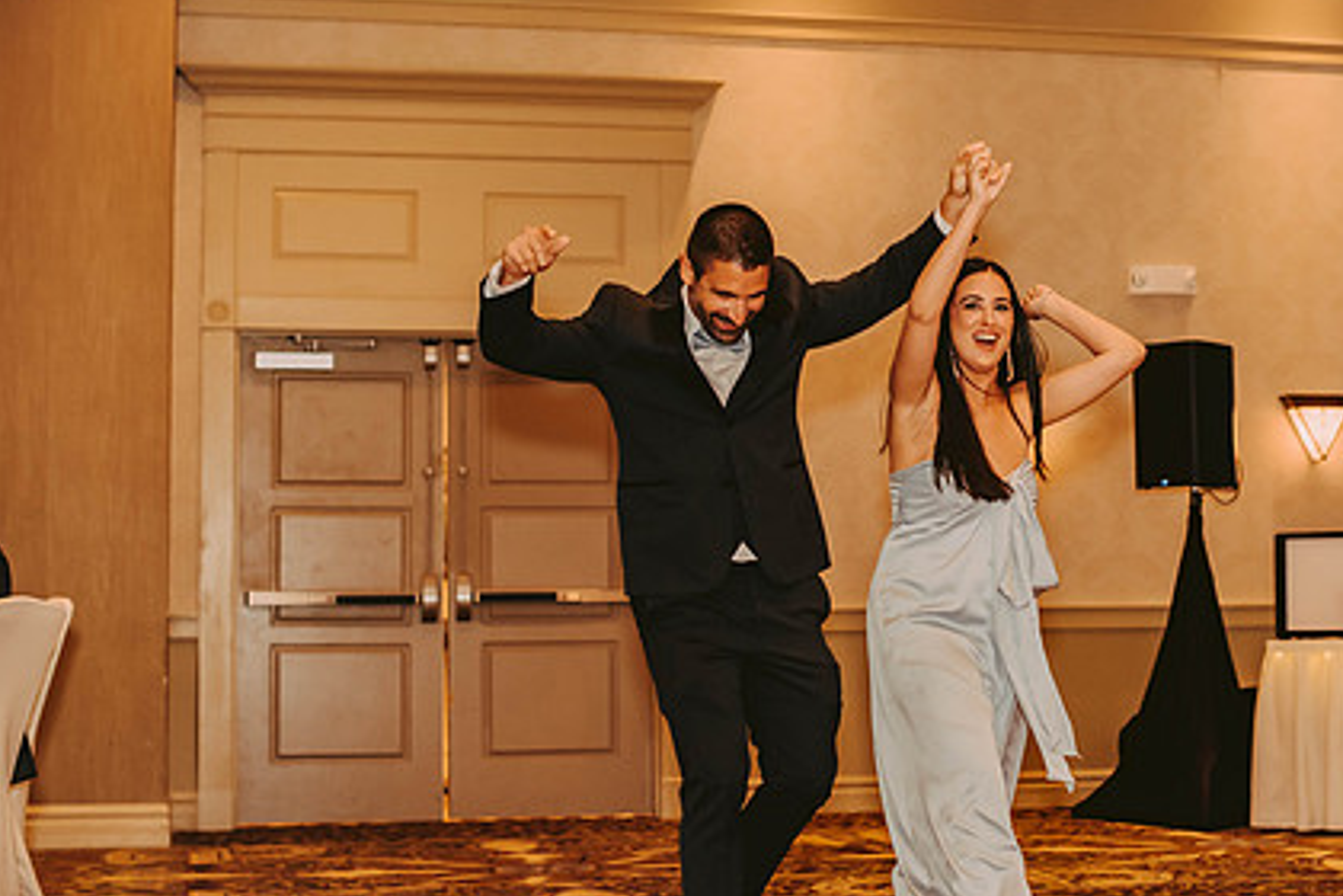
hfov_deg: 29.0
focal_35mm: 69
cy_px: 392
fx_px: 2574
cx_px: 895
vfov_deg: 19.7
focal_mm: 50
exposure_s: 1/125
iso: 800
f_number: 2.5
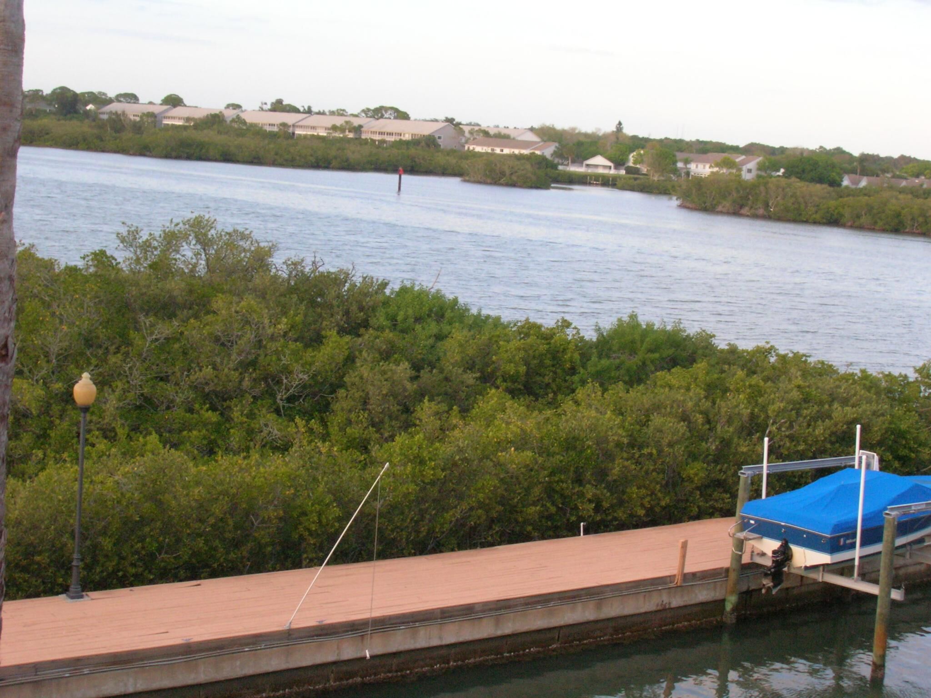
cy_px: 349
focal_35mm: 58
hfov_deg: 33.2
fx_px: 1560
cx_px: 466
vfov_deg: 25.2
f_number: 5.9
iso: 200
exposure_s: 1/87.5
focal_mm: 9.7
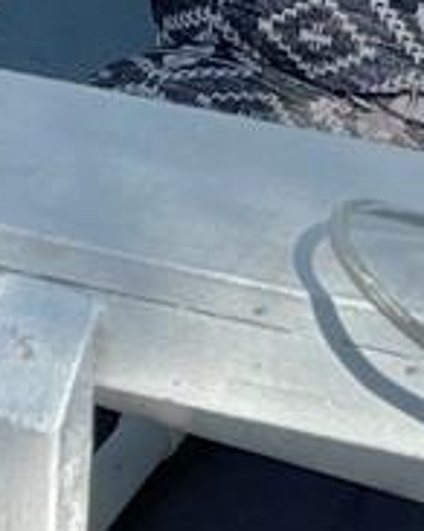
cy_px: -682
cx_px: -621
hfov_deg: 6.6
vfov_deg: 8.1
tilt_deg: -9.7
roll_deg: -0.9
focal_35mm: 222
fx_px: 3488
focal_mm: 5.96
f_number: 1.6
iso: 50
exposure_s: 1/1205
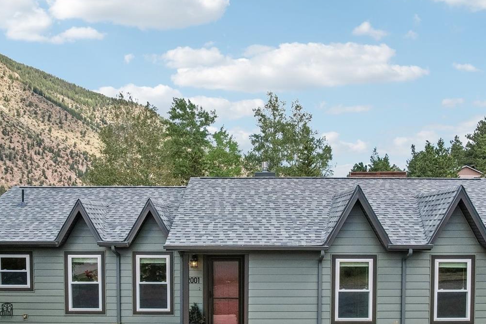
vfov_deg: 37.1
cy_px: 237
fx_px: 472
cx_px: 252
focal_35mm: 35
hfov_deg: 54.4
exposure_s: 1/2000
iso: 110
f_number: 2.8
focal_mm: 8.4
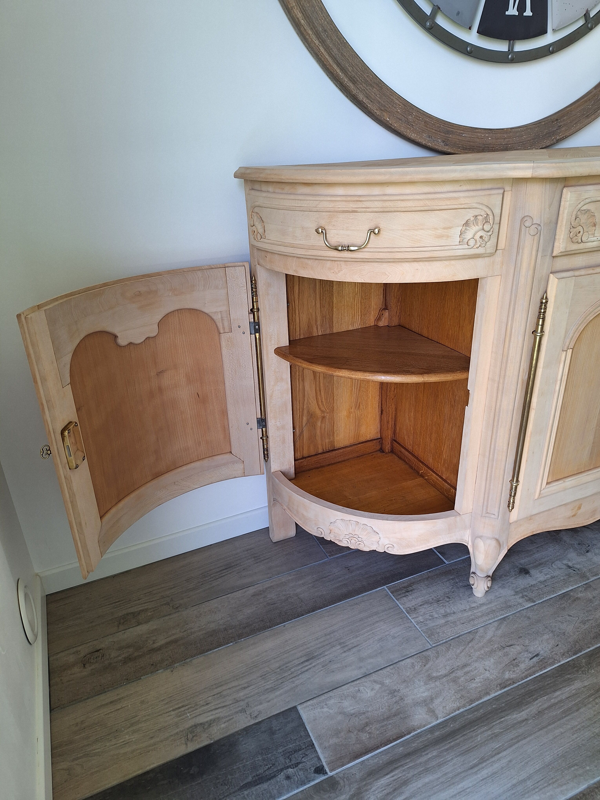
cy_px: 400
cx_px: 300
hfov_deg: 58.9
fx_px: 532
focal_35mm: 23
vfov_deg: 73.9
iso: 64
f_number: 1.8
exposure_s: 1/50
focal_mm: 5.54
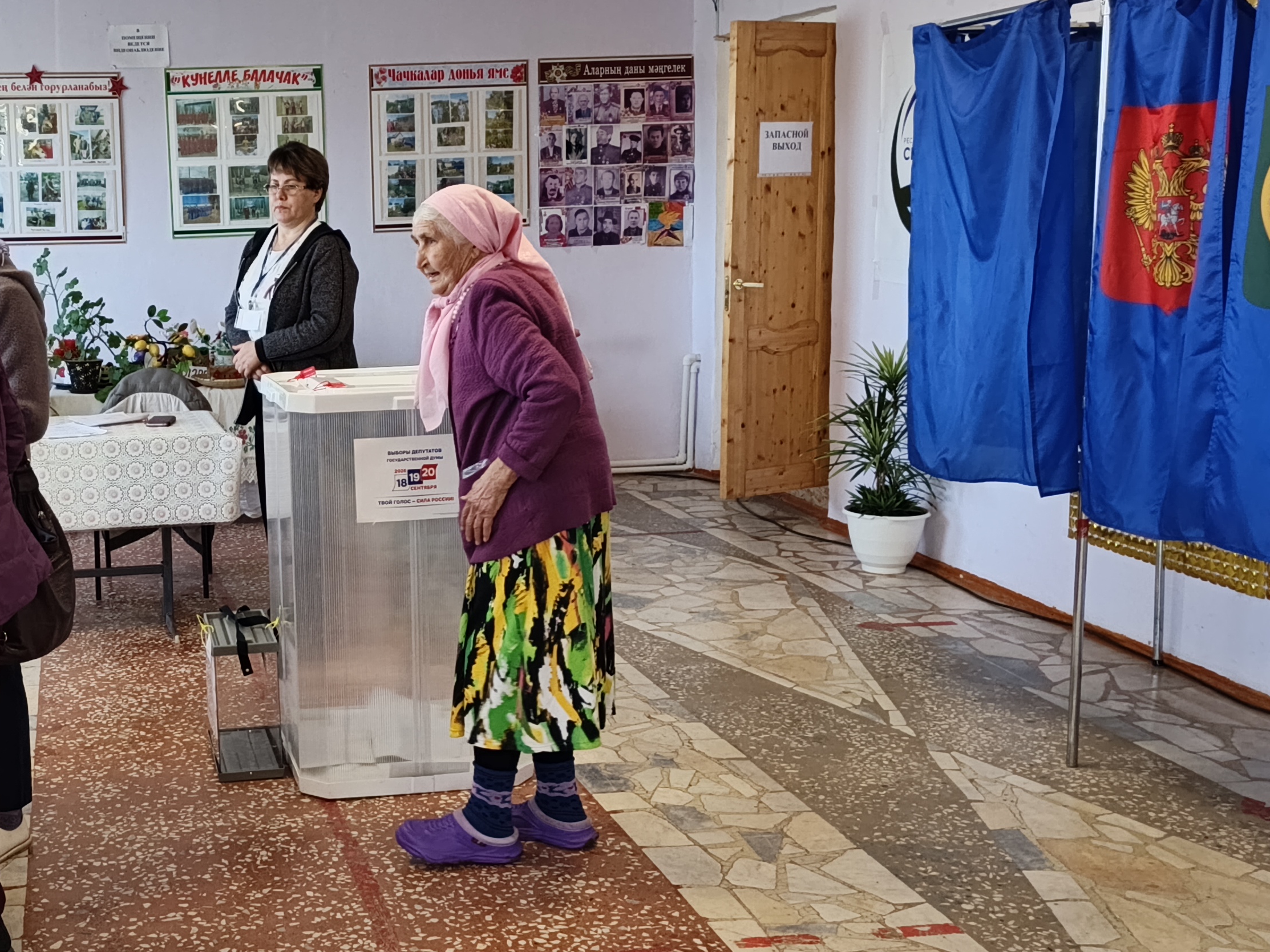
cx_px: 257
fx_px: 1541
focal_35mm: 42
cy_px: 477
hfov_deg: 42.8
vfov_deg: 34.3
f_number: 1.8
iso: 225
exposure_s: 1/80
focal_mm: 5.56
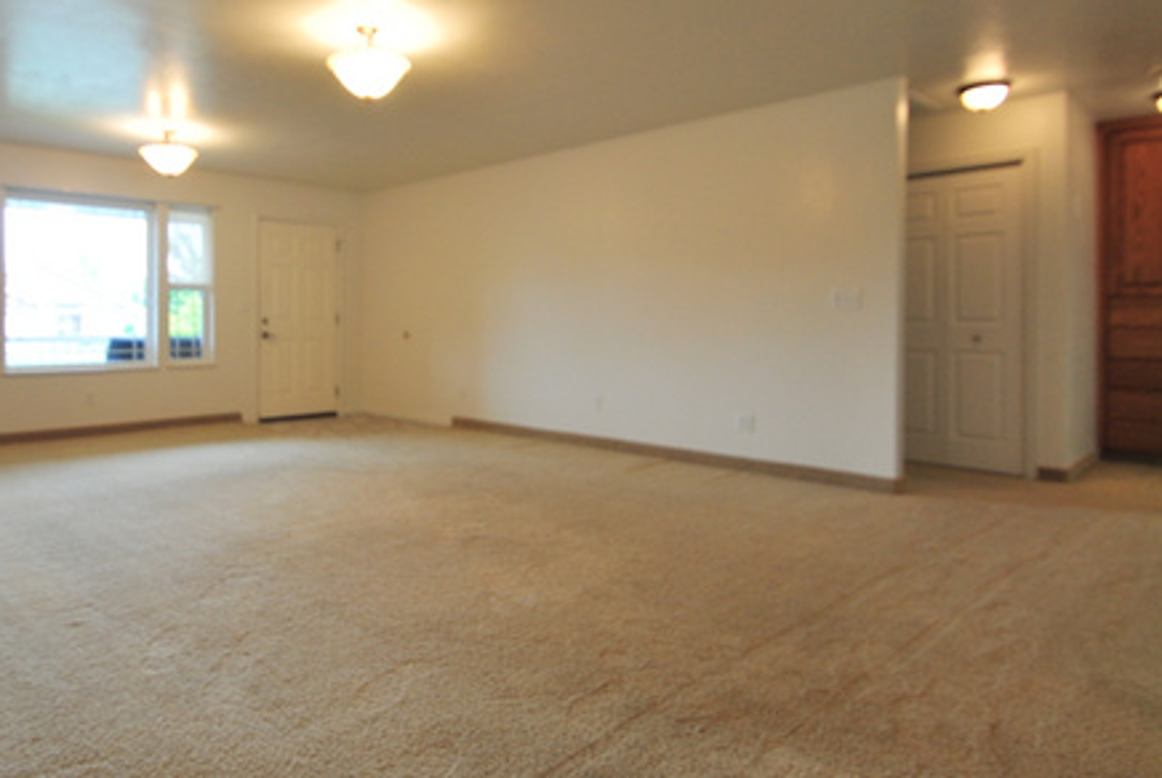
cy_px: 304
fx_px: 711
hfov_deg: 77.9
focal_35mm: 22
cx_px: 482
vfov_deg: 56.8
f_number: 3.5
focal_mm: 10
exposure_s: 1/60
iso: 280
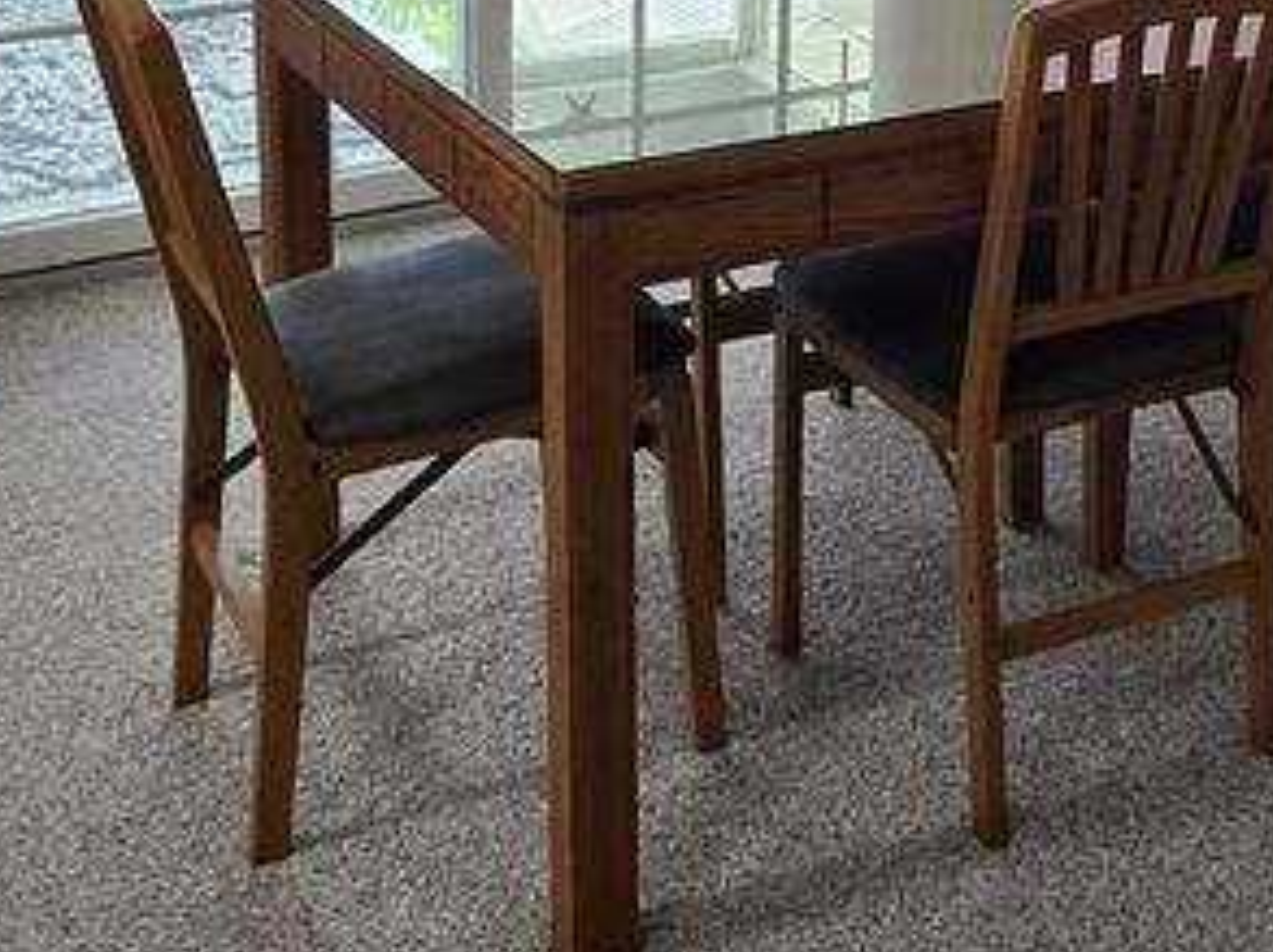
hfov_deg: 29.5
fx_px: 2351
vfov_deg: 21.4
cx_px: 1047
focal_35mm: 64
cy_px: -161
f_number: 1.9
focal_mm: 2.2
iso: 64
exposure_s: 1/120
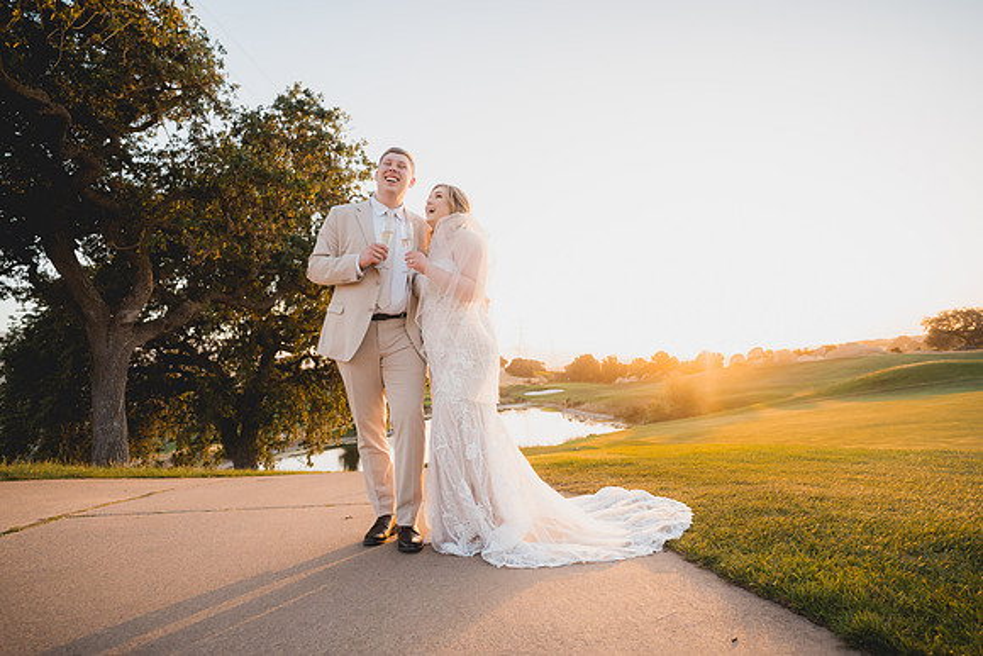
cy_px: 328
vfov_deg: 67.4
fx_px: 492
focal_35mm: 18
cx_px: 492
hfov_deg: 90.0
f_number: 2.8
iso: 1250
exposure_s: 1/1250
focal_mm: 18
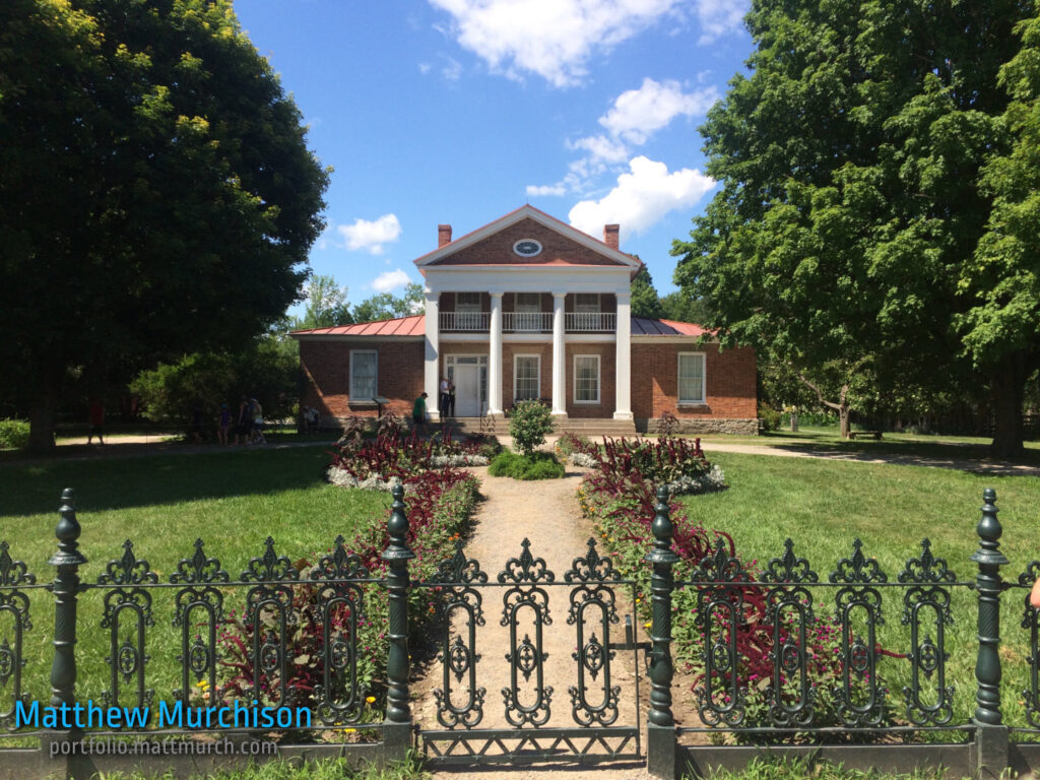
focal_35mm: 29
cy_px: 390
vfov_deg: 48.2
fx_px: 871
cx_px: 520
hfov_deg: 61.7
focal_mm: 4.2
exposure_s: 1/1709
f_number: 2.2
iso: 32
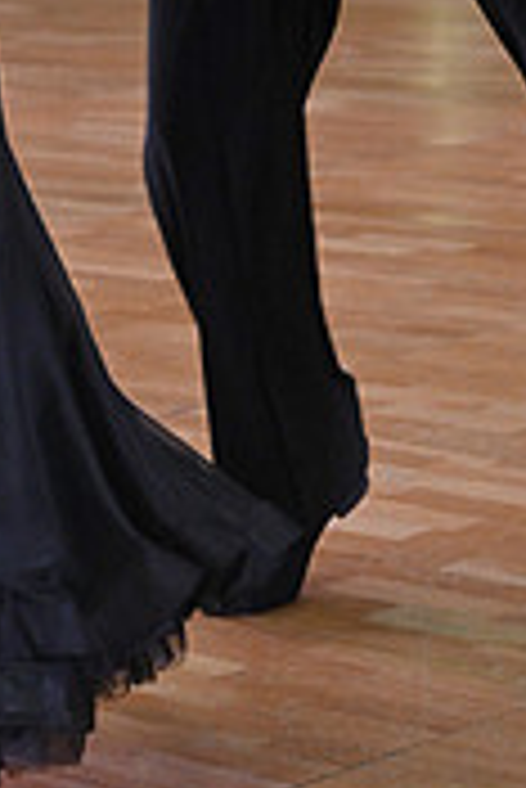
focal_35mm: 172
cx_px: -245
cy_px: -288
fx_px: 3762
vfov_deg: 11.6
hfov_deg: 7.9
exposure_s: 1/400
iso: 2500
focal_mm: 52
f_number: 5
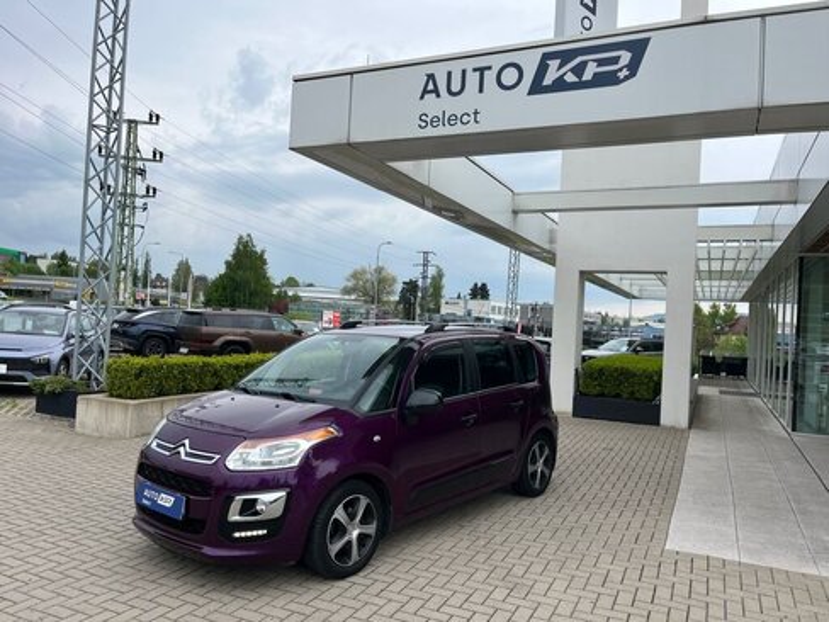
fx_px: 623
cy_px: 311
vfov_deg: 53.1
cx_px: 414
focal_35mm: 26
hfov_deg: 67.3
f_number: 1.6
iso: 50
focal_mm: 5.1
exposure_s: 1/951
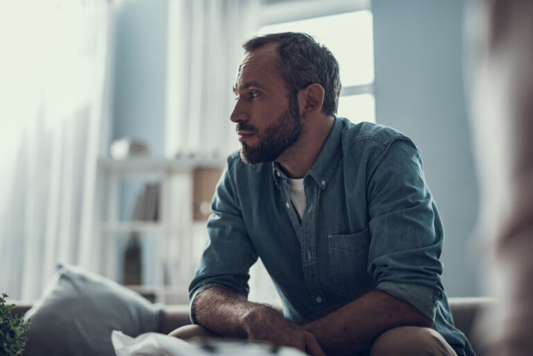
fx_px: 741
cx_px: 266
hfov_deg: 39.6
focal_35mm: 50
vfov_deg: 27.0
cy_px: 178
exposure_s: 1/100
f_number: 1.4
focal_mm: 50
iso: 250
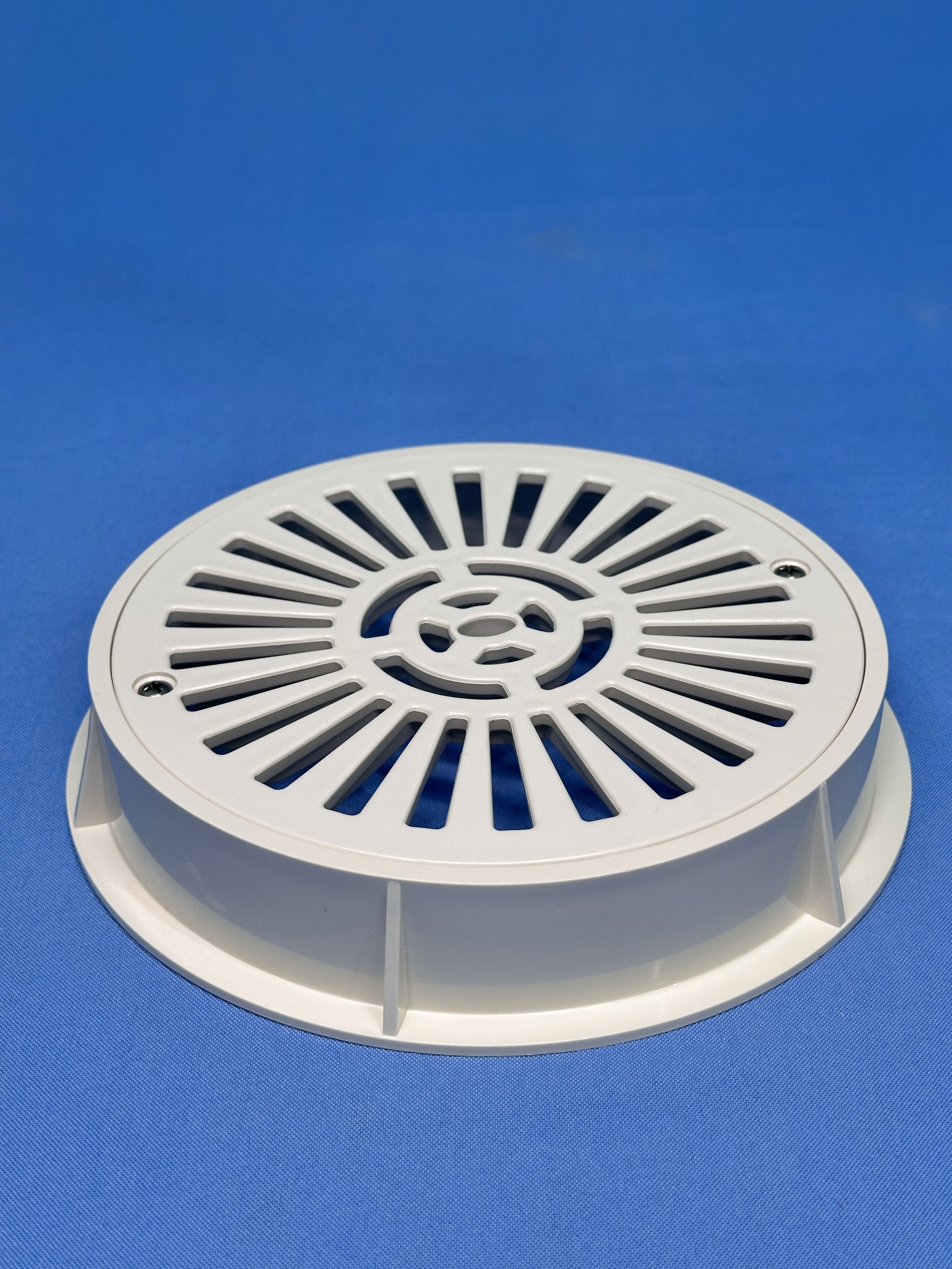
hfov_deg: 30.3
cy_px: 634
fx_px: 1760
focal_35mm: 48
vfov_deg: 39.7
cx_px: 476
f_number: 1.78
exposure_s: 1/254
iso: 64
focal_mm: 6.86
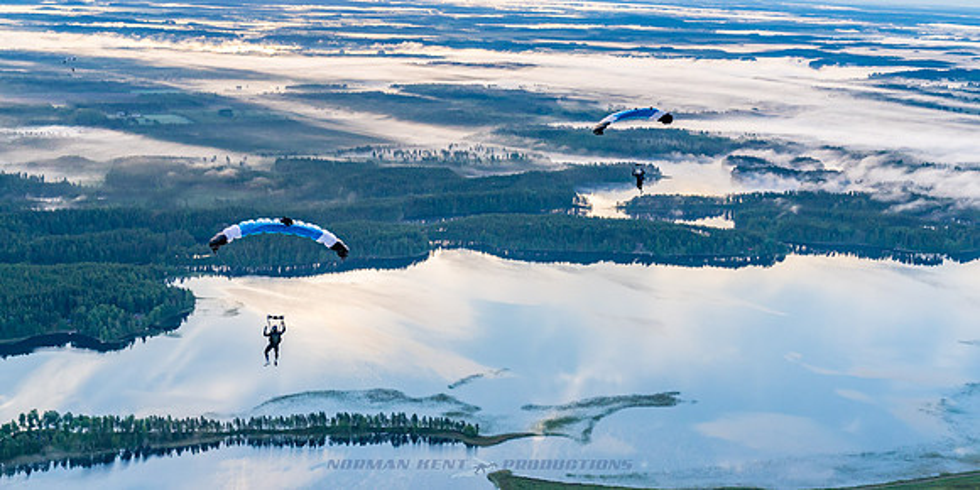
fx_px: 1315
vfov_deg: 21.1
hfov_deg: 40.9
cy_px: 271
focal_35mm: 52
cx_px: 493
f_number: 4
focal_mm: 46
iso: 1000
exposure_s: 1/2000
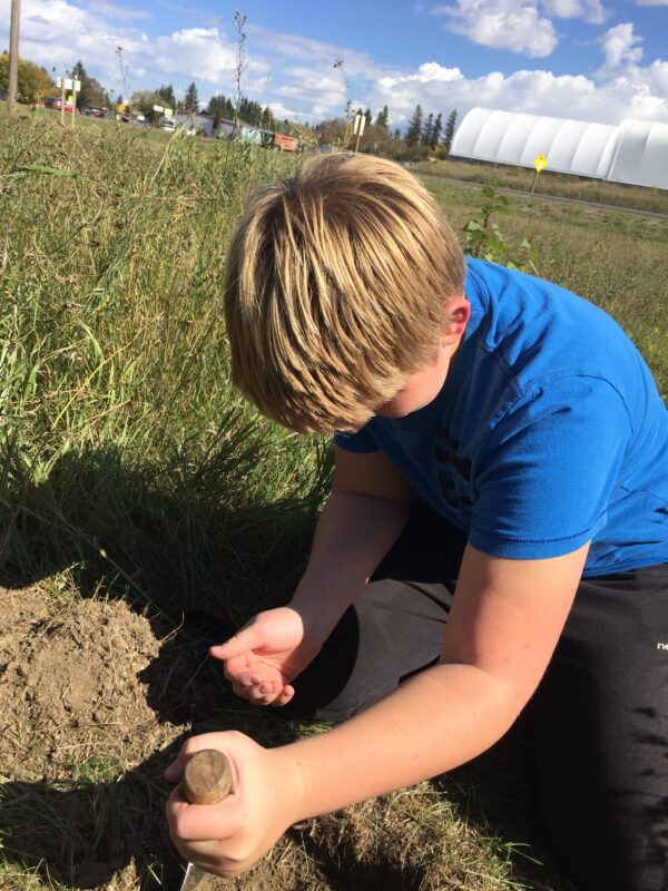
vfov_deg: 61.7
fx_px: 746
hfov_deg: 48.2
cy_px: 446
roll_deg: -11.0
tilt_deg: -19.8
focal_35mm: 29
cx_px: 334
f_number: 2.2
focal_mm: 4.15
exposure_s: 1/1799
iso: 32
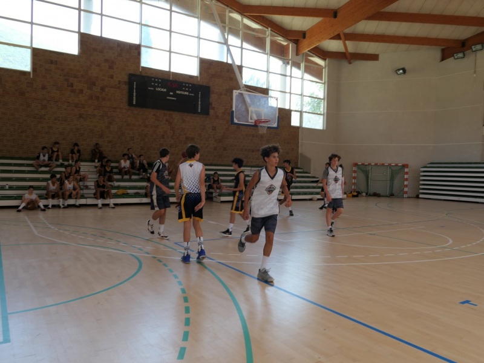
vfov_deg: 53.1
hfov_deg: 67.3
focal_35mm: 26
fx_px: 364
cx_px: 242
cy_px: 182
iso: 125
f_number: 2.8
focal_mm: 8.8
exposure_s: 1/125
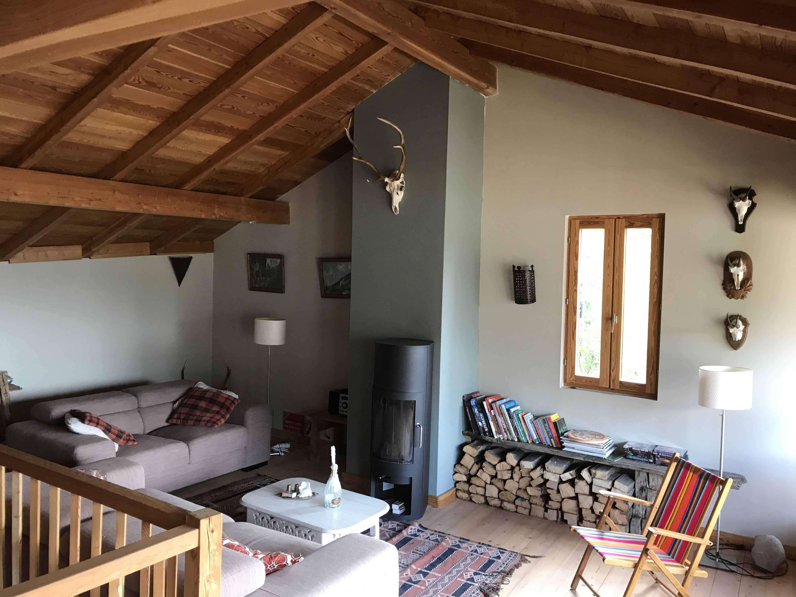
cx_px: 398
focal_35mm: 28
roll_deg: -0.9
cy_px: 298
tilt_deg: -3.2
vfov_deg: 49.7
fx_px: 644
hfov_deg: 63.4
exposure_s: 1/17
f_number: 1.8
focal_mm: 3.99
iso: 50
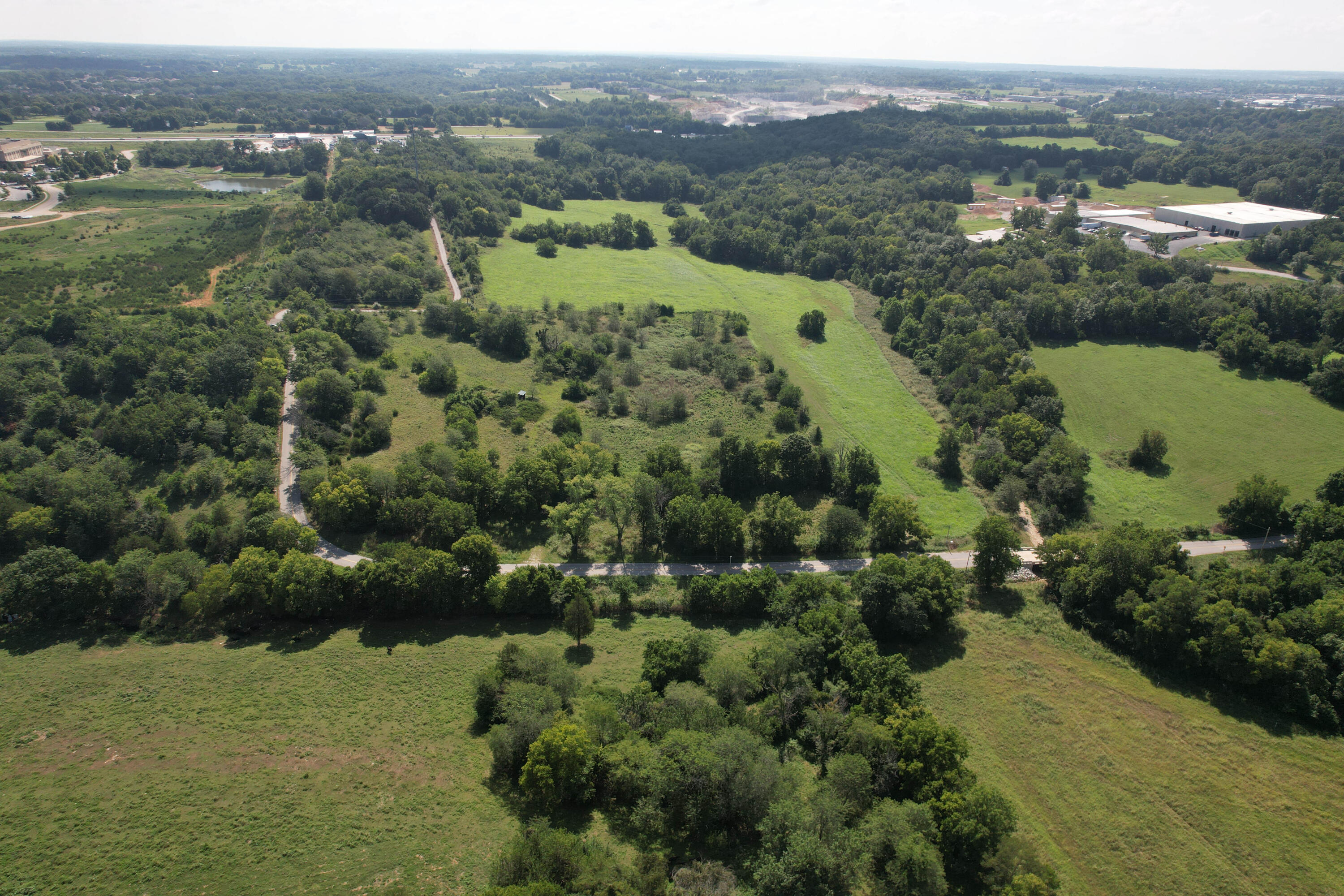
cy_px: 448
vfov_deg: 57.2
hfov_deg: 78.6
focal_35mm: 22
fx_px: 821
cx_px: 672
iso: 120
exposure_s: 1/500
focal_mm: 8.38
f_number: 2.8
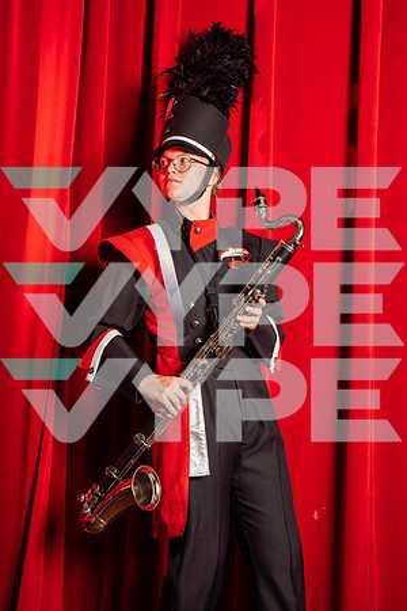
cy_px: 306
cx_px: 204
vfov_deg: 41.9
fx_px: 797
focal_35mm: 47
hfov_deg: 28.6
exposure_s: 1/250
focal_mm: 47
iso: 200
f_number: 5
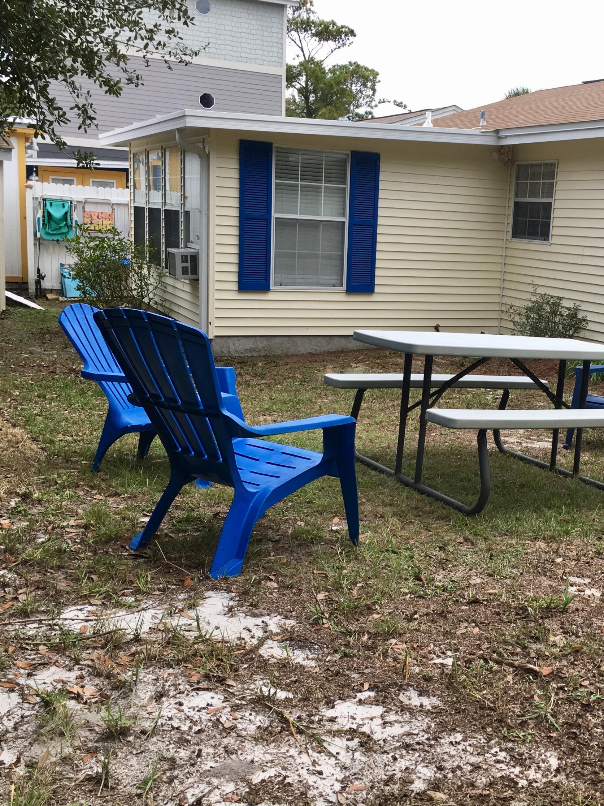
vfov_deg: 47.9
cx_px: 429
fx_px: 907
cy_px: 400
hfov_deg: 36.2
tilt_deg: -9.5
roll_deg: -3.2
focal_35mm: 39
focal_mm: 4.15
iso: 32
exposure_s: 1/120
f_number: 2.2
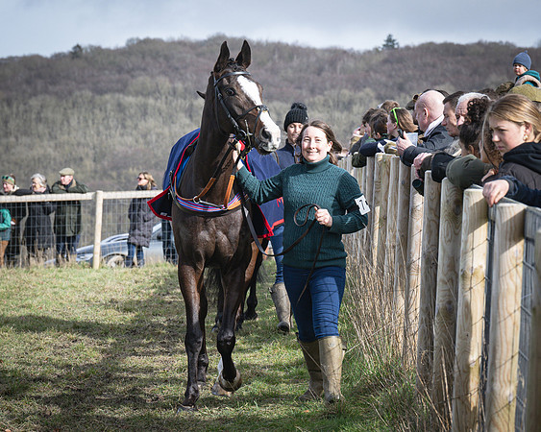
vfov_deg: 7.6
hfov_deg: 9.5
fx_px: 3267
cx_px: 285
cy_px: 216
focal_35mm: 204
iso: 400
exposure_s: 1/1000
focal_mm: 98
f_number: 5.6
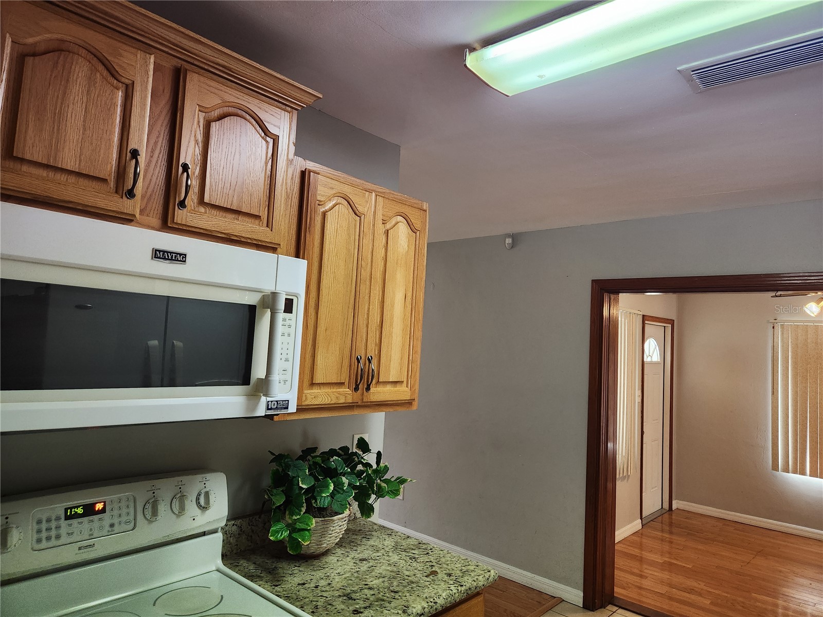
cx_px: 412
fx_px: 547
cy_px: 308
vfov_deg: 58.9
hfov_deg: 73.9
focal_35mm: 23
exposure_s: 1/120
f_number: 1.8
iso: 320
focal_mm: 5.4
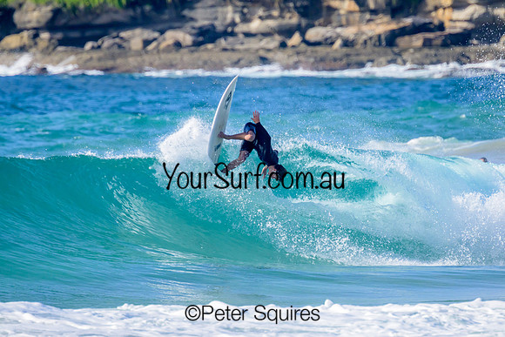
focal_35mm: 832
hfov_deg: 2.5
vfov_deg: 1.7
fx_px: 11675
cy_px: 166
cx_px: 256
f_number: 11
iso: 1250
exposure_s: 1/2000
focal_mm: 800
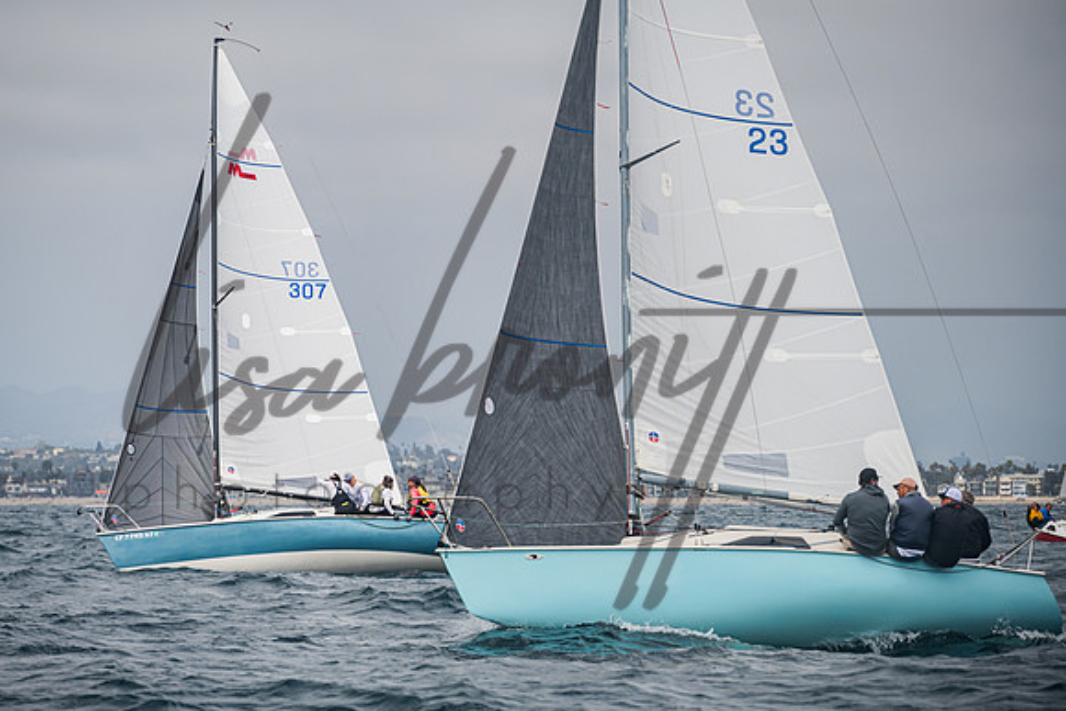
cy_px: 408
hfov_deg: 8.9
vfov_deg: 6.0
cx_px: 455
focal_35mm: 231
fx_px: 6830
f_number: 6.3
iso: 160
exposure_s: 1/640
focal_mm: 200
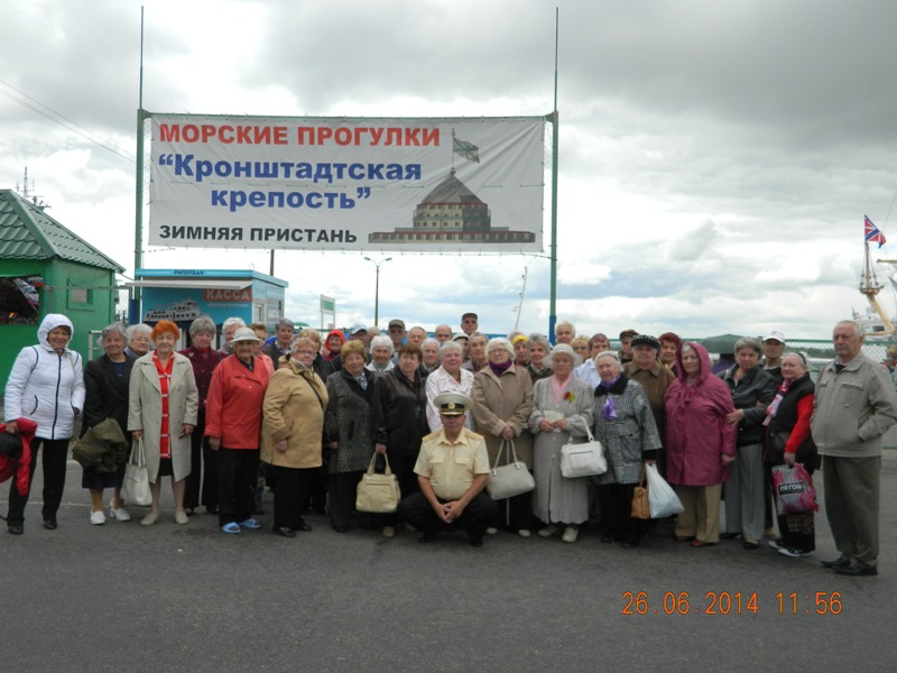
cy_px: 336
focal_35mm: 31
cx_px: 448
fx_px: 803
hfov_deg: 58.4
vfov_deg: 45.4
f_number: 3.2
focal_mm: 5.6
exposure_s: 1/400
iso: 80
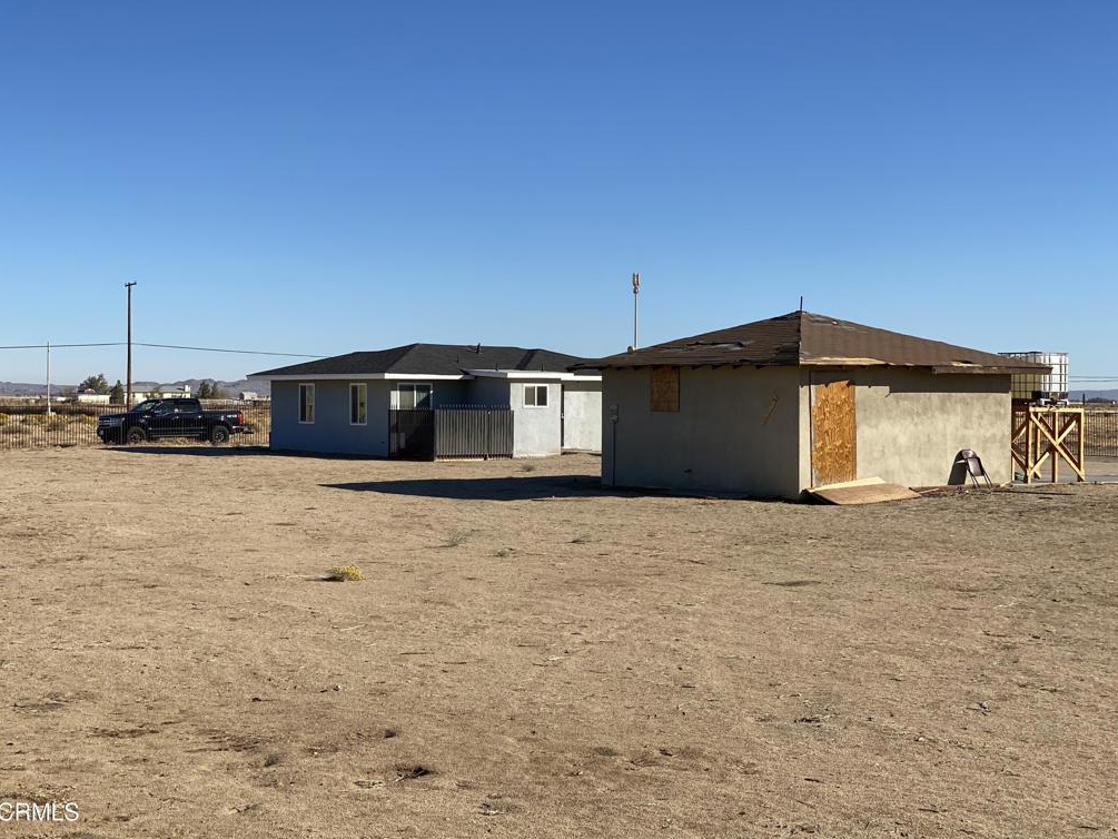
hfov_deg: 36.2
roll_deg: +0.4
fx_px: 1712
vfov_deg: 27.5
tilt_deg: +0.0
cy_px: 424
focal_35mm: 53
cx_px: 564
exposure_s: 1/2179
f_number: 2
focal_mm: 6
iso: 20
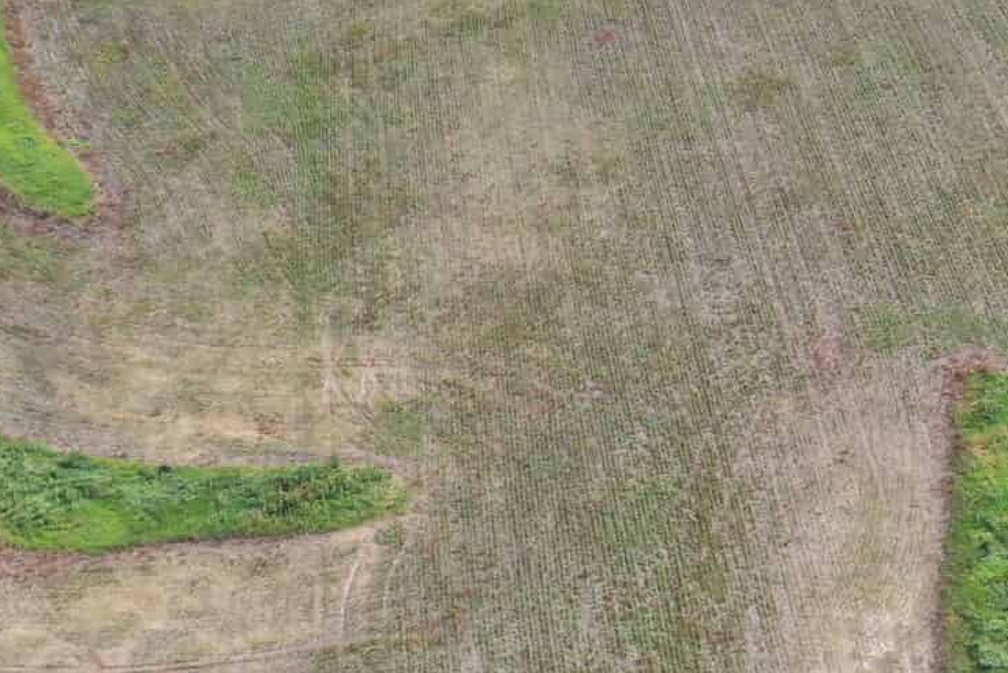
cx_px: 788
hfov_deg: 20.8
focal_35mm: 97
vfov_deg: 14.1
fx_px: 2716
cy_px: 332
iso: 100
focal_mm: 10.26
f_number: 5
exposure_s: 1/320
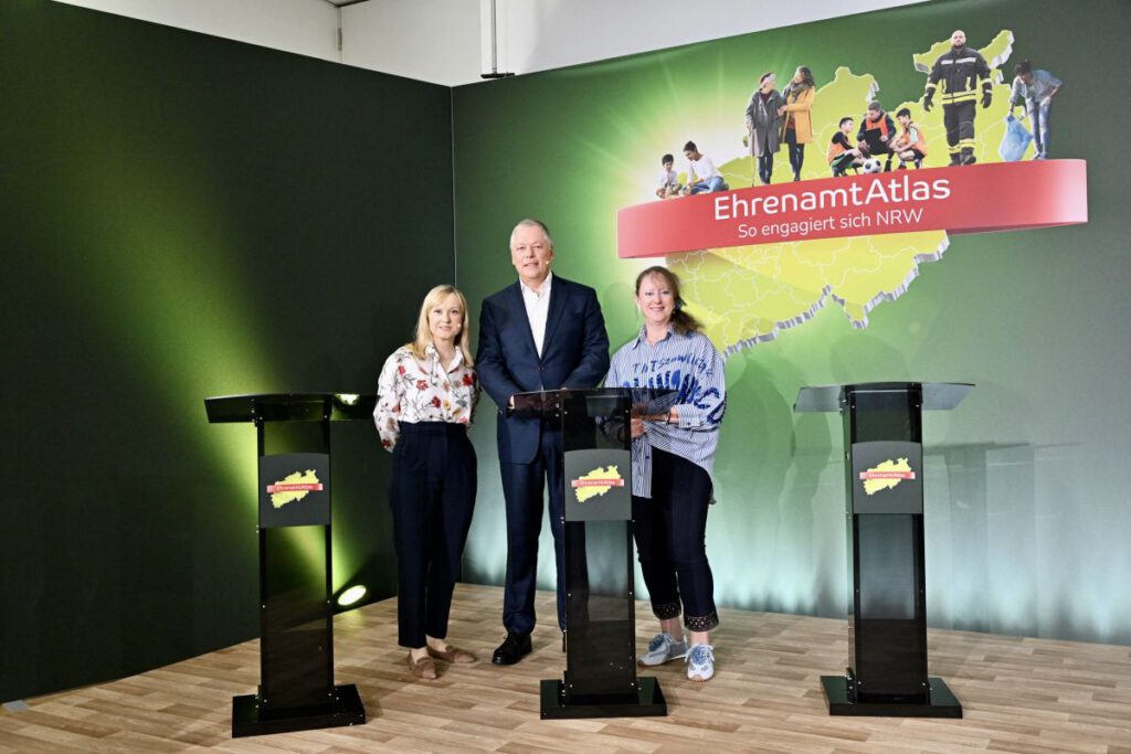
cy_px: 377
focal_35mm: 34
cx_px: 566
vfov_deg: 38.9
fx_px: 1068
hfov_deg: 55.8
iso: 3200
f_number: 4
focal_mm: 34
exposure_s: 1/250
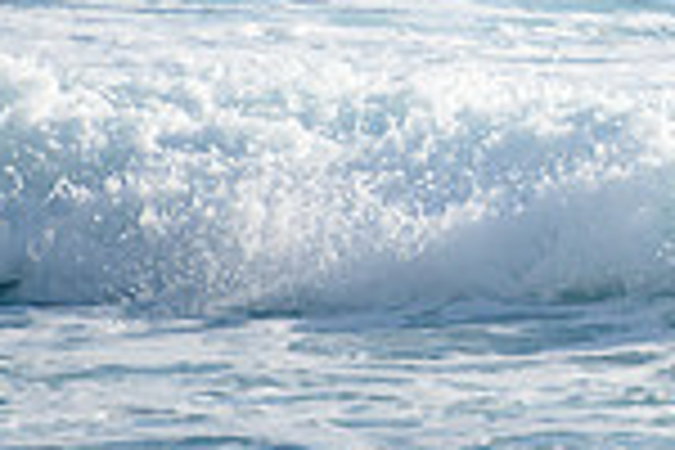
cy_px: -308
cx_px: 1224
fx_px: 44284
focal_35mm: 2362
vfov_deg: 0.6
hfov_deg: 0.9
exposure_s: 1/2000
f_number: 5.6
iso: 360
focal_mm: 400
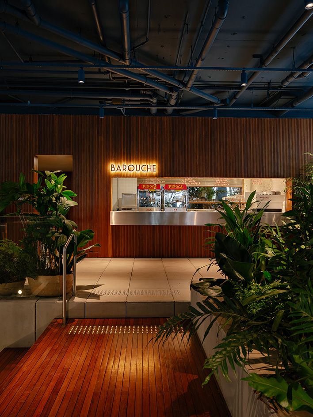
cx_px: 156
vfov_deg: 63.4
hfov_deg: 49.7
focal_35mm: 28
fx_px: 338
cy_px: 208
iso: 400
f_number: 9
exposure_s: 1/2
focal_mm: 35
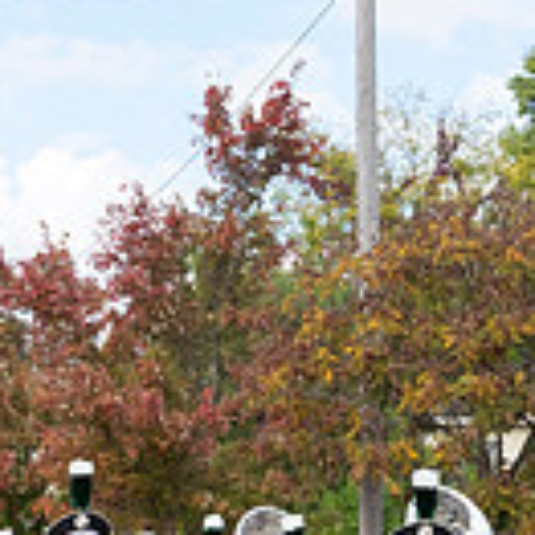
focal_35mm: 154
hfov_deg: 10.8
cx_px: -359
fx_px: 2693
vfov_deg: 11.1
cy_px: 672
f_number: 7.1
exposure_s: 1/320
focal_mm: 27
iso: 400
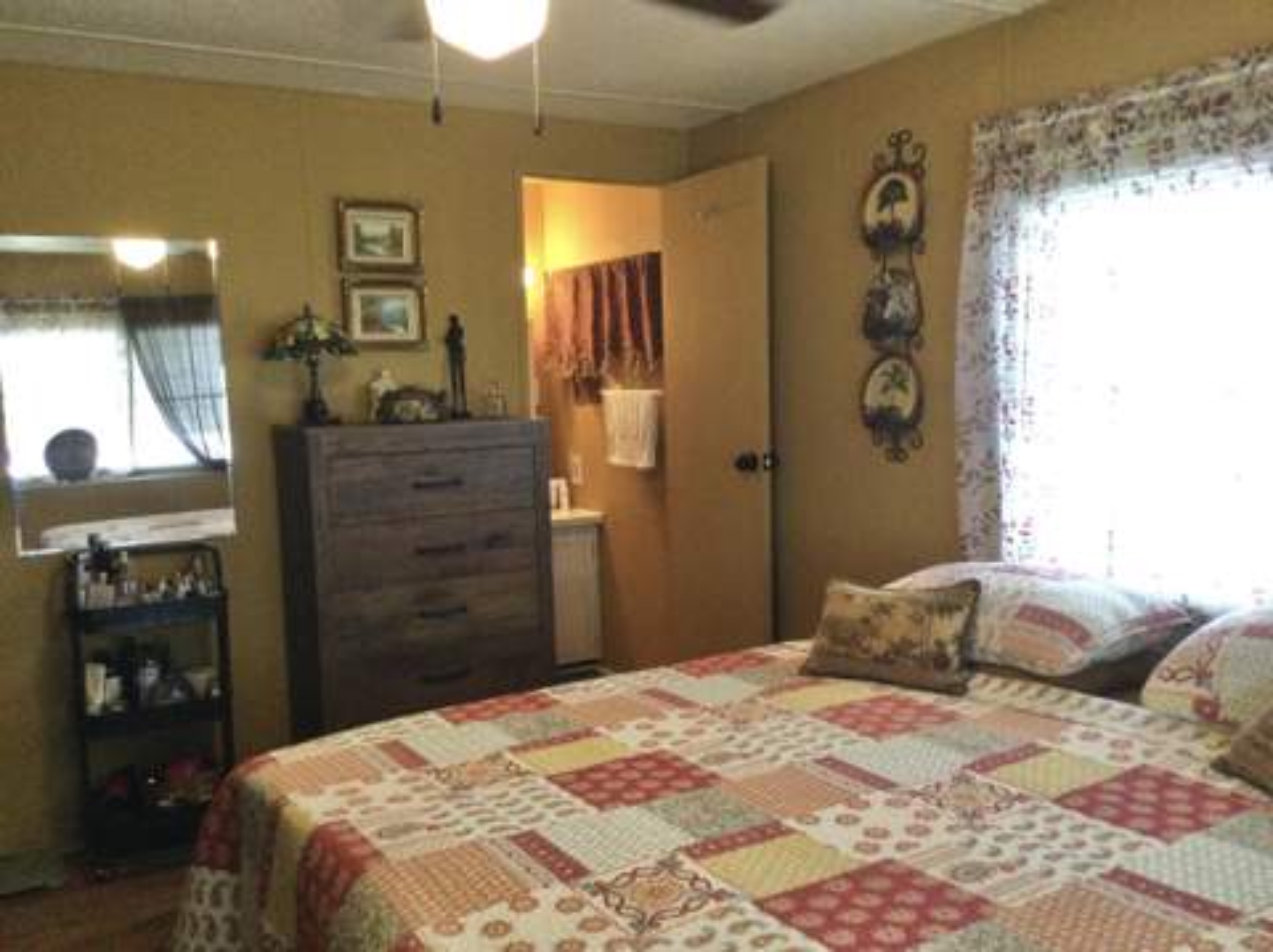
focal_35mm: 31
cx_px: 636
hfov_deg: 58.4
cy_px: 476
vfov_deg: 45.4
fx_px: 1139
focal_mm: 3.3
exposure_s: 1/30
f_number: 2.4
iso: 160
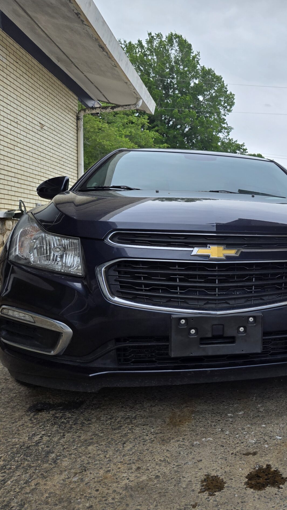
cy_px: 255
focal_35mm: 34
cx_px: 315
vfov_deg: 58.0
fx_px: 460
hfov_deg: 30.9
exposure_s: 1/679
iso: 25
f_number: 1.8
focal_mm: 5.4
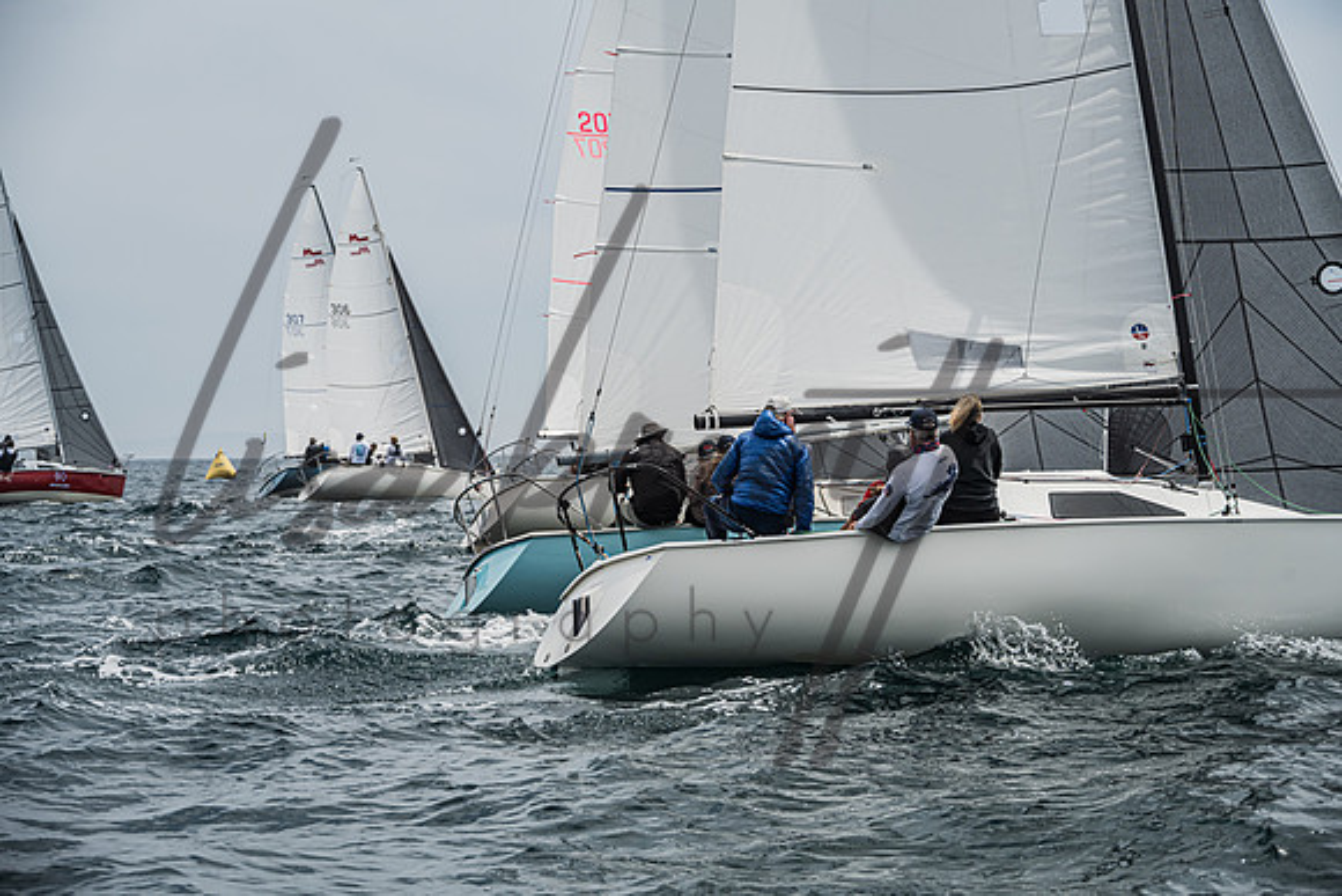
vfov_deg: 14.4
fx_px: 3542
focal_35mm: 95
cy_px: 448
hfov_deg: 21.5
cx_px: 671
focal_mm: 95
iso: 320
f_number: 6.3
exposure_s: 1/2500
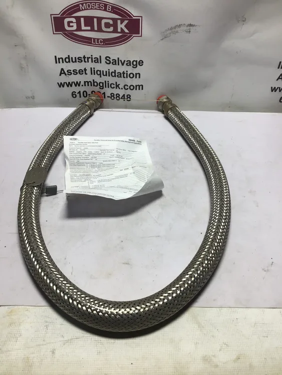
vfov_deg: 58.3
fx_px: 337
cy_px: 188
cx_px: 141
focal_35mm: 31
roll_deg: -0.9
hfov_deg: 45.5
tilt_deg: -40.6
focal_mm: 3.3
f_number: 2.4
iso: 25
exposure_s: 1/131
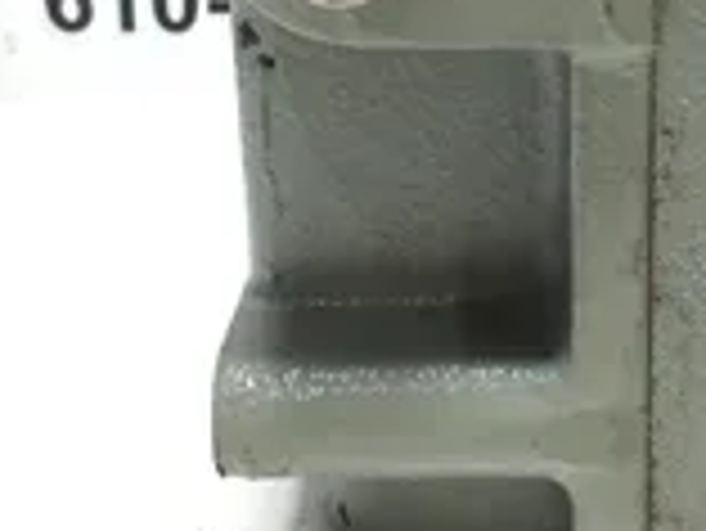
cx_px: 490
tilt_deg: -17.4
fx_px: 1612
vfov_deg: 18.5
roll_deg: +0.4
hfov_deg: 24.5
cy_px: 122
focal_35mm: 79
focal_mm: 3.3
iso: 32
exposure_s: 1/60
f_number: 2.4
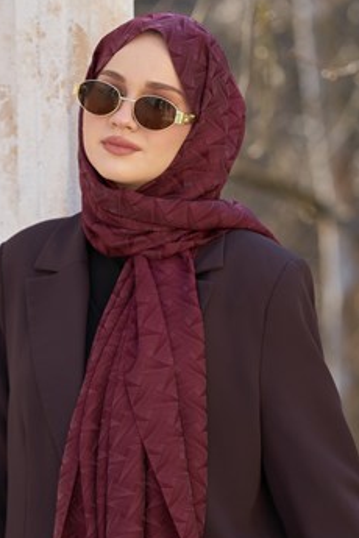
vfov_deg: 11.7
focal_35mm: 175
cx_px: 153
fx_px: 2618
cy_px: 321
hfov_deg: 7.8
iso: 200
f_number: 4.5
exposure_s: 1/250
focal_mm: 130
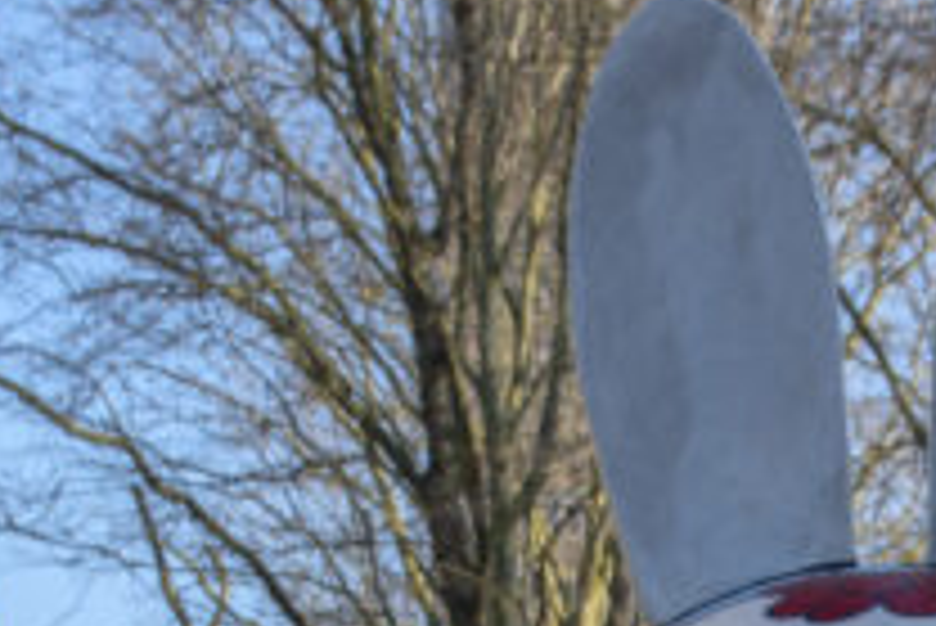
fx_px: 4605
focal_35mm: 177
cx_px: 918
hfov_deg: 11.5
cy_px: 1009
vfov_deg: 7.6
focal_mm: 32
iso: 125
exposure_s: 1/80
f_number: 8
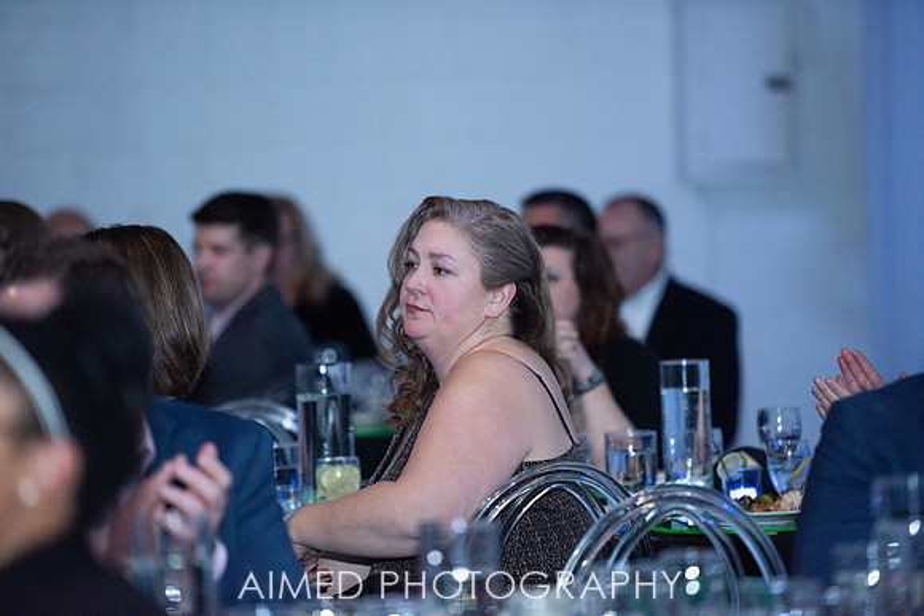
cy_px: 308
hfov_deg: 10.8
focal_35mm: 190
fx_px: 4878
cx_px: 462
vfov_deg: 7.2
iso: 1250
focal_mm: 190
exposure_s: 1/200
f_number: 2.8
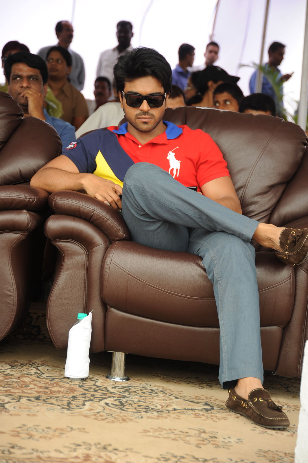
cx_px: 154
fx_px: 1285
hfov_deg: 13.7
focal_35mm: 100
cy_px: 232
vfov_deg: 20.4
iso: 400
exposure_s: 1/125
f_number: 5.6
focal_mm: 100
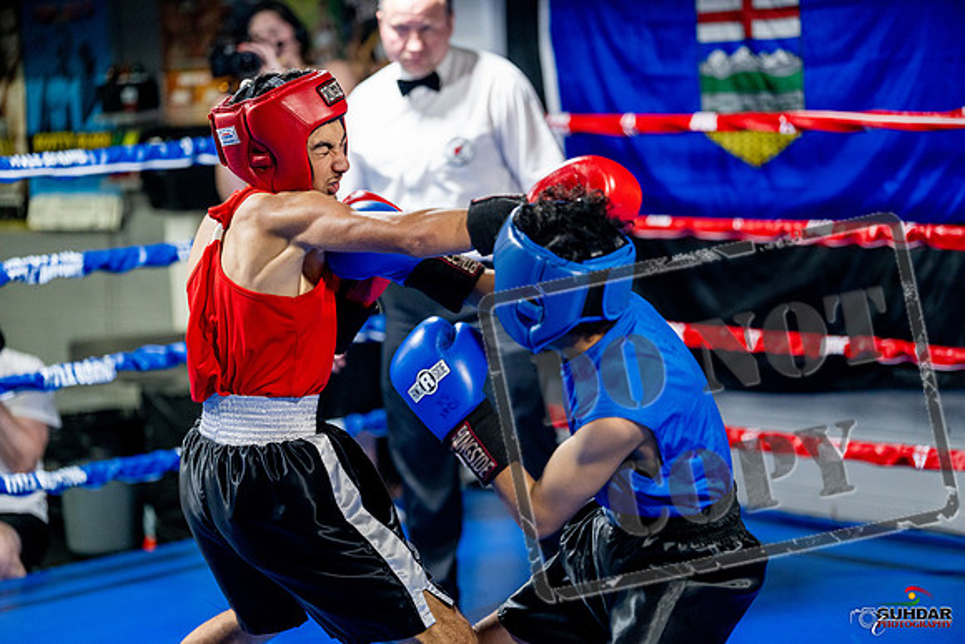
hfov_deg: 22.6
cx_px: 482
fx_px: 2413
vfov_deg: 15.2
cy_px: 322
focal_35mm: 90
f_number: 2
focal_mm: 90
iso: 4000
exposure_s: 1/800
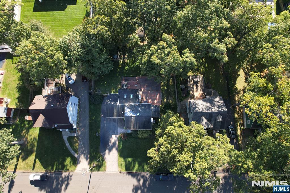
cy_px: 96
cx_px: 145
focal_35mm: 22
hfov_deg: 78.6
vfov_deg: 57.2
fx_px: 177
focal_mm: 8.38
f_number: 2.8
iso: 100
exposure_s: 1/320
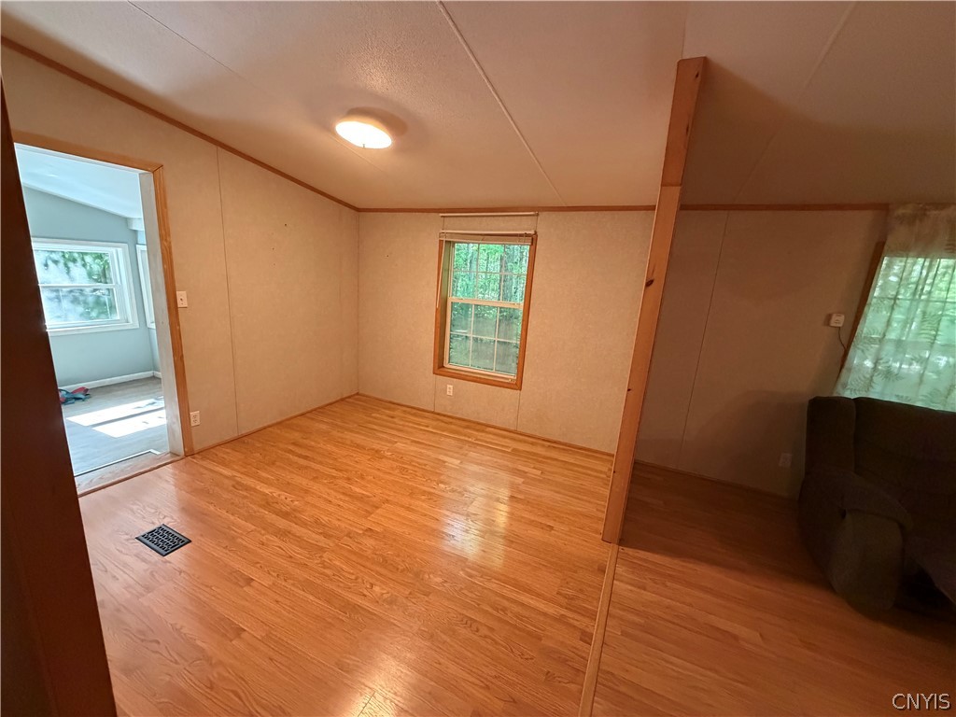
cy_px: 358
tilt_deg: -11.2
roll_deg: -5.2
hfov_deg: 102.1
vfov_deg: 85.7
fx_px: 387
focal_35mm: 14
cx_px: 478
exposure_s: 1/60
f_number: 2.2
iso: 640
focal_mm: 2.22
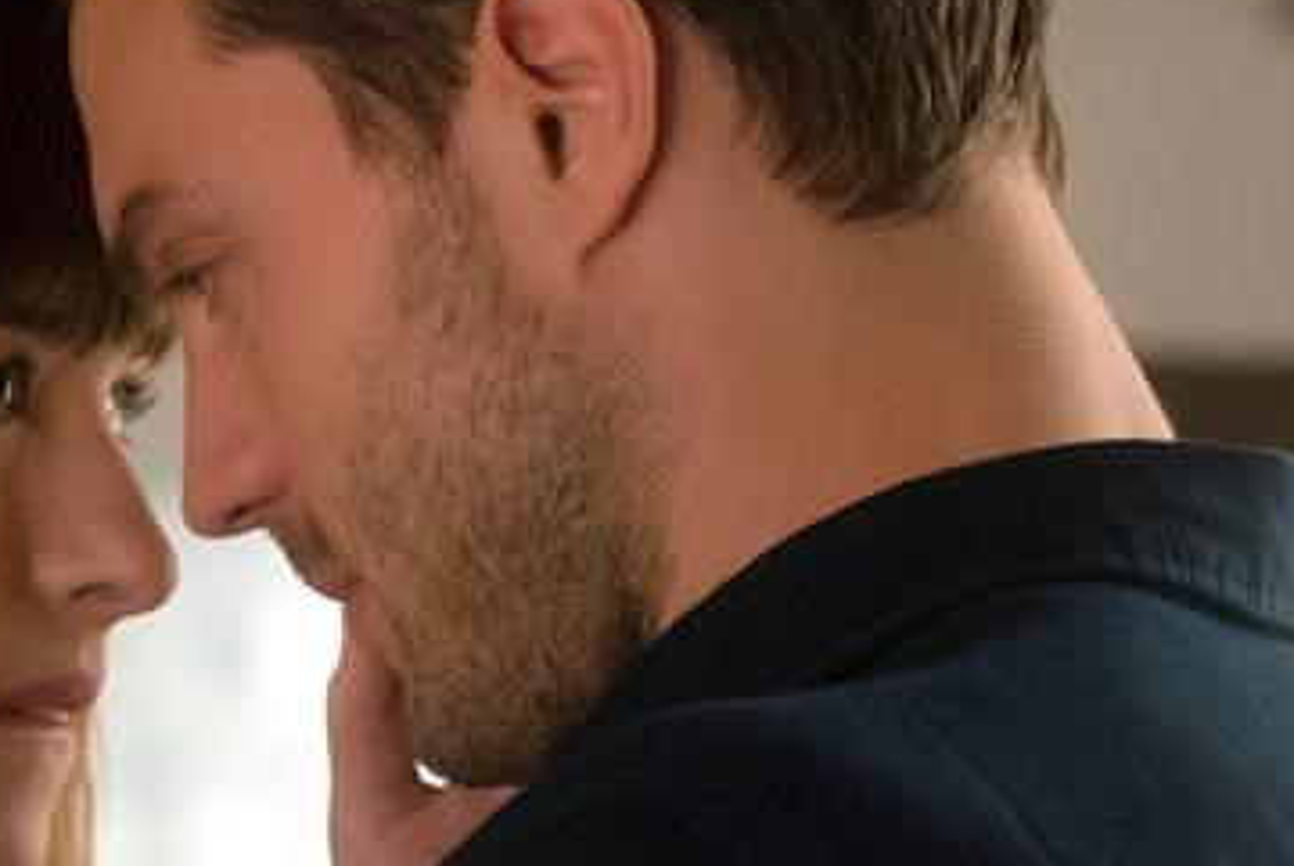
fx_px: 19469
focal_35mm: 541
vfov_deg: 2.5
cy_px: 557
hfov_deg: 3.8
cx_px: 201
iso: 1600
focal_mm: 200
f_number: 4
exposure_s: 1/50
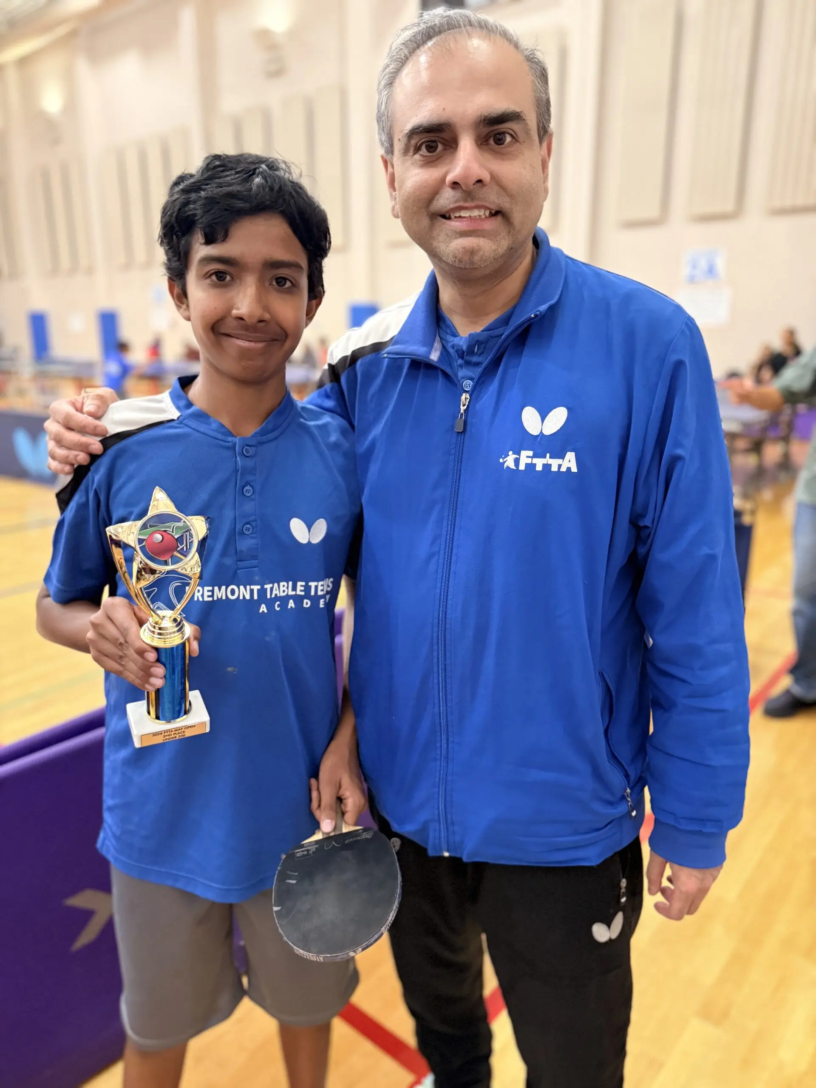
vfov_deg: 71.6
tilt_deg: -16.9
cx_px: 408
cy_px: 544
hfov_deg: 56.8
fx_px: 754
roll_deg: -0.2
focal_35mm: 24
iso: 640
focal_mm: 6.76
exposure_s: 1/60
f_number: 1.78
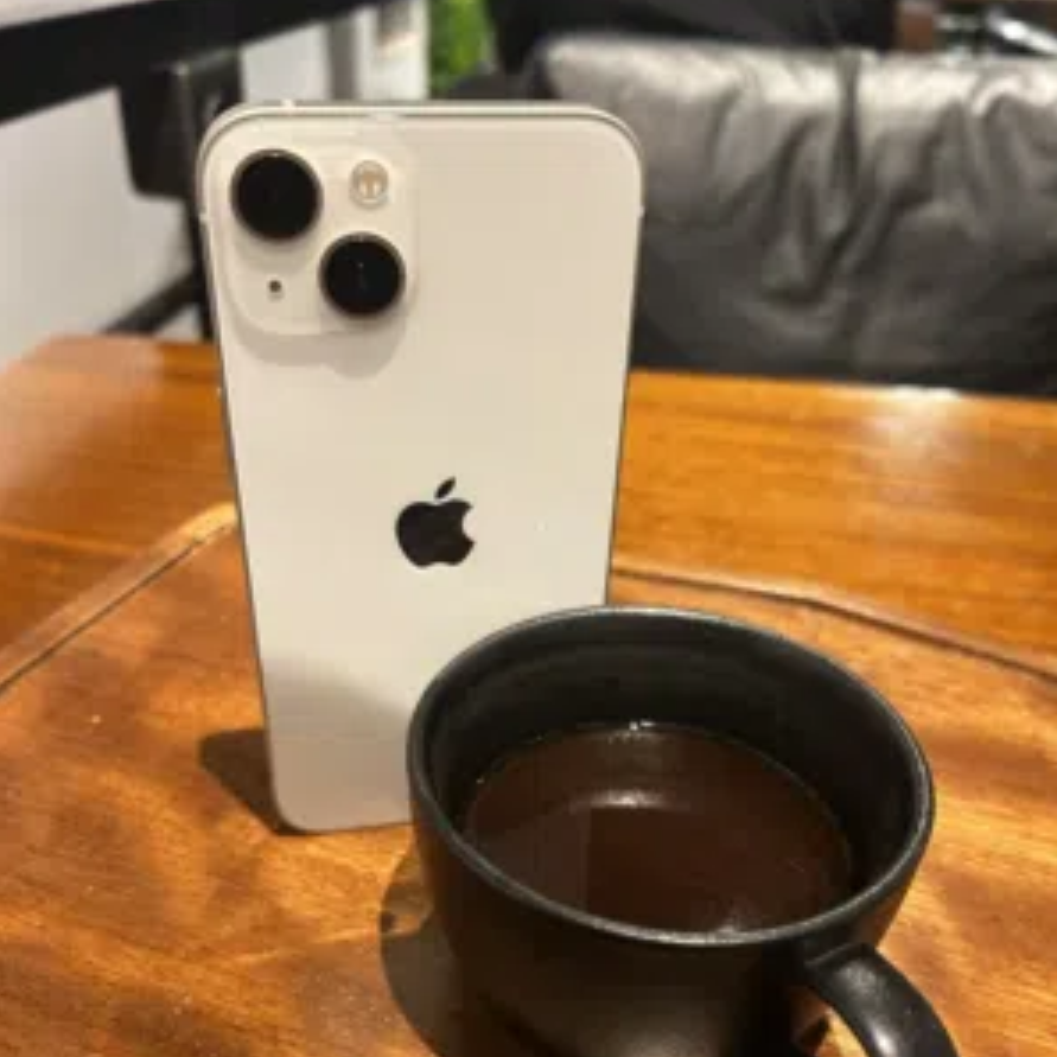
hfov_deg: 52.5
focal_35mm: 31
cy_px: 658
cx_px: 527
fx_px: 1071
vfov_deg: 52.0
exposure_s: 1/50
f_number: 1.5
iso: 500
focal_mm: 5.7
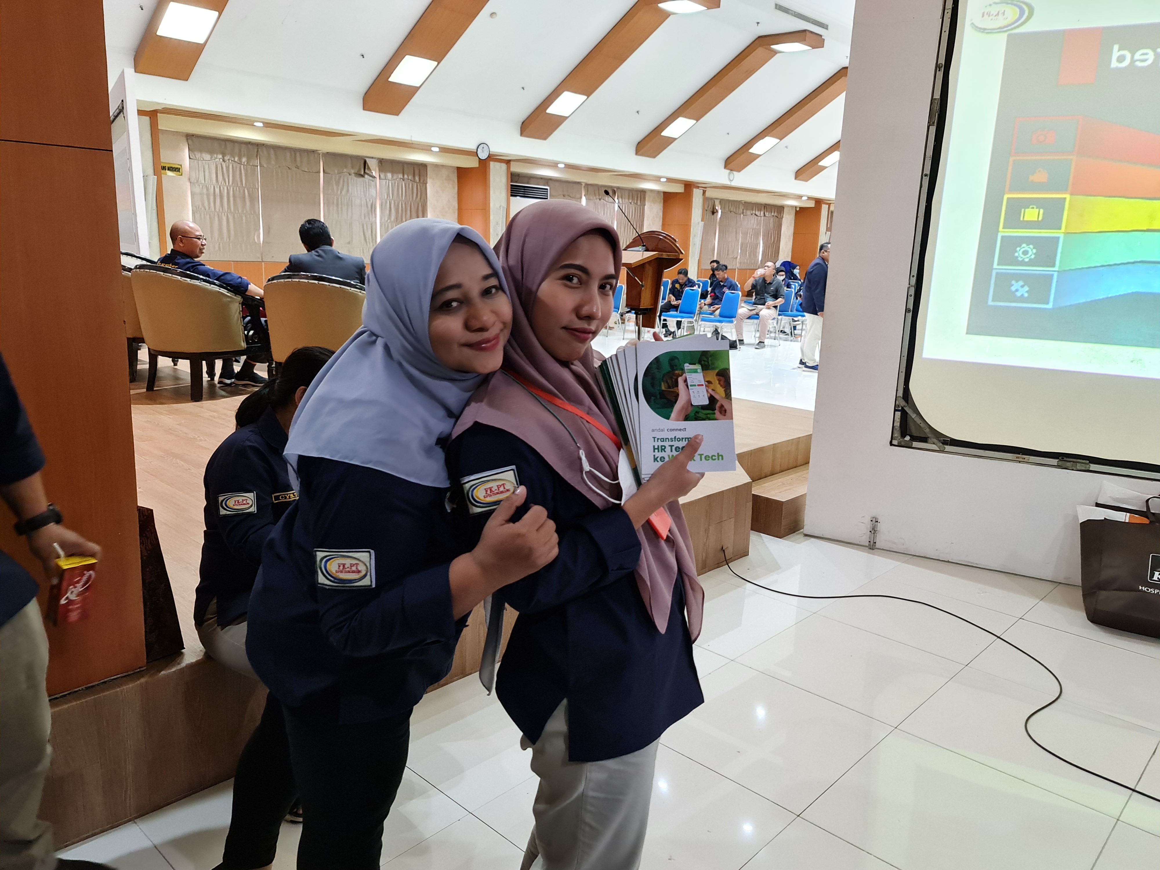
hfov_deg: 69.4
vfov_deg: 54.9
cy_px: 435
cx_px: 580
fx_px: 838
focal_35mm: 25
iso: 640
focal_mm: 7
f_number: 1.8
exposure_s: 1/25
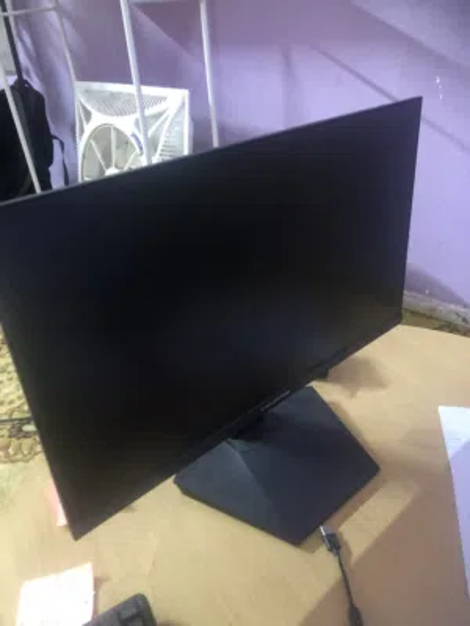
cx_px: 235
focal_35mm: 28
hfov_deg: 49.7
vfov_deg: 63.4
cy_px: 313
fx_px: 507
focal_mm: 3.99
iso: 100
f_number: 1.8
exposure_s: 1/4
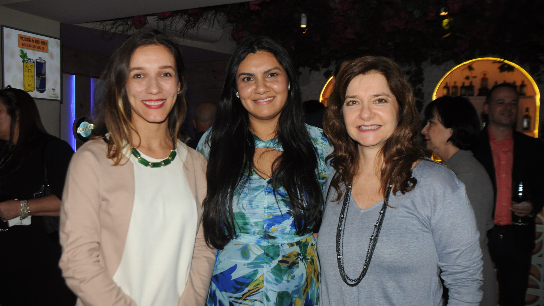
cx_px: 269
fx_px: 462
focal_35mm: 32
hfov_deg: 61.0
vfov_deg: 36.6
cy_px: 167
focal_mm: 20
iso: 800
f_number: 4
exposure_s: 1/60
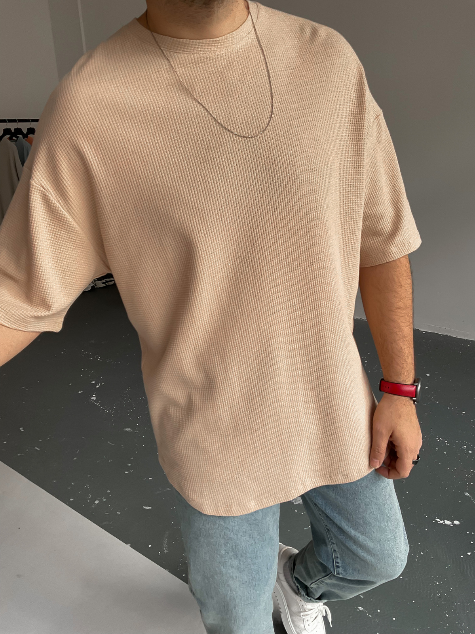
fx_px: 531
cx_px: 238
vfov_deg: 61.7
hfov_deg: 48.2
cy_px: 317
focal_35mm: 29
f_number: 1.8
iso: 160
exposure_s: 1/60
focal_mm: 3
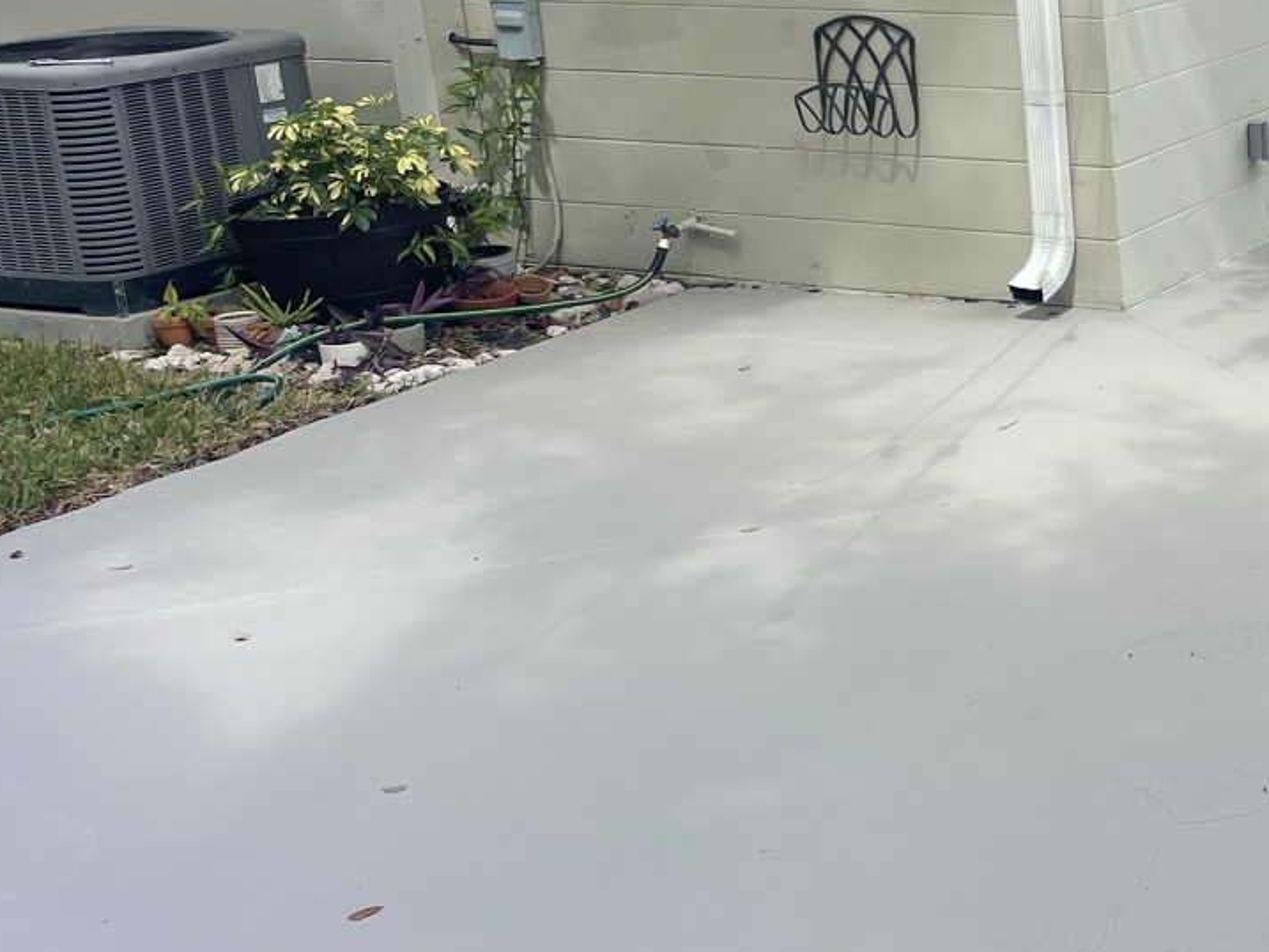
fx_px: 2127
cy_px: 395
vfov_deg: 25.2
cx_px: 1389
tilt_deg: -18.5
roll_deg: +1.7
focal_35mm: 58
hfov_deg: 29.9
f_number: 1.6
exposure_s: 1/1531
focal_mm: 4.2
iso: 32
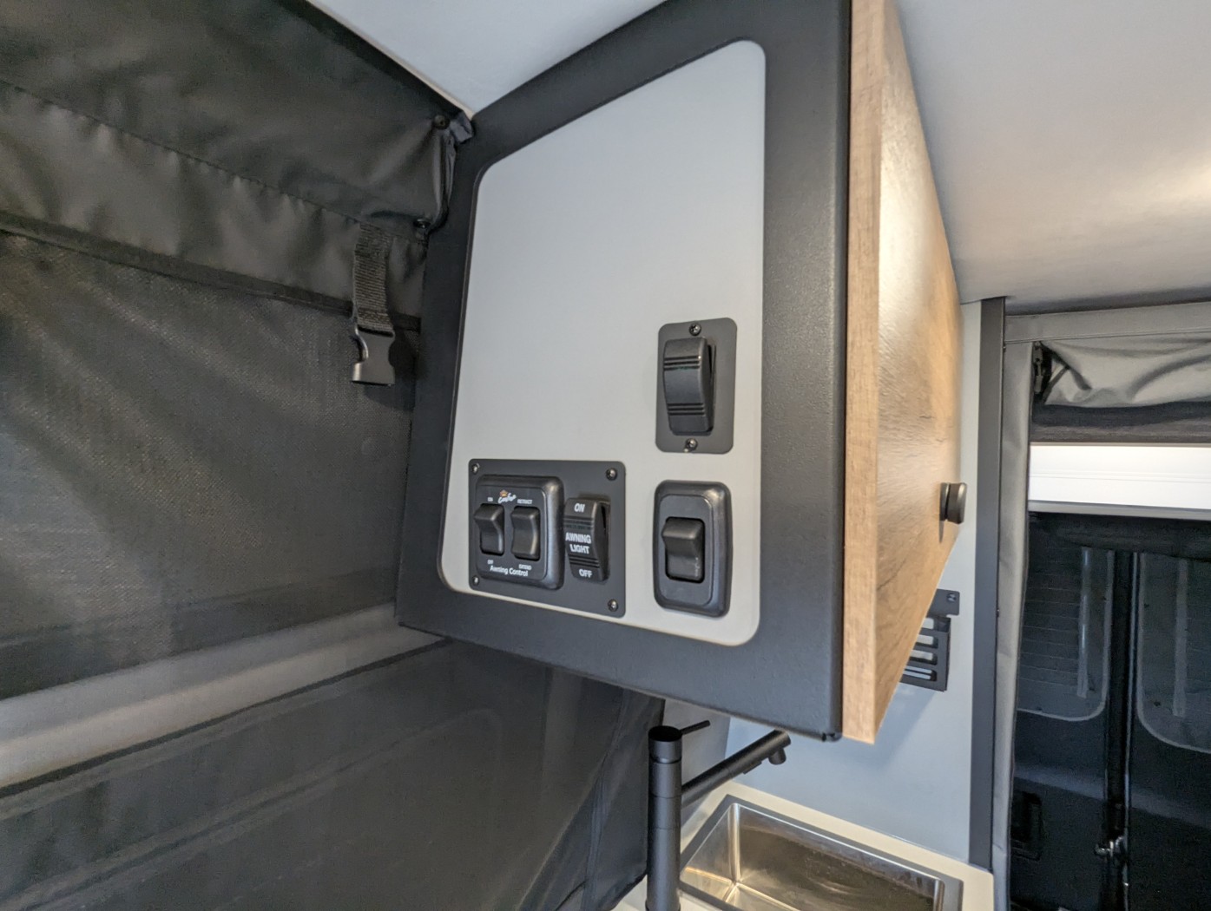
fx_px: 560
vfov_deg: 78.2
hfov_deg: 94.4
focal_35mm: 16
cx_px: 606
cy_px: 456
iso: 227
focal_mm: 2.35
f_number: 2.2
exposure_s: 1/37.1
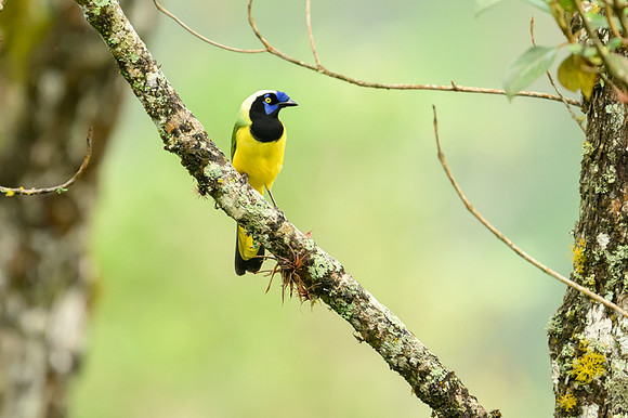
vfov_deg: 1.2
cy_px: 166
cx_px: 266
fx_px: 20648
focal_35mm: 1184
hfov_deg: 1.7
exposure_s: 1/2000
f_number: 4
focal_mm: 560
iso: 3200
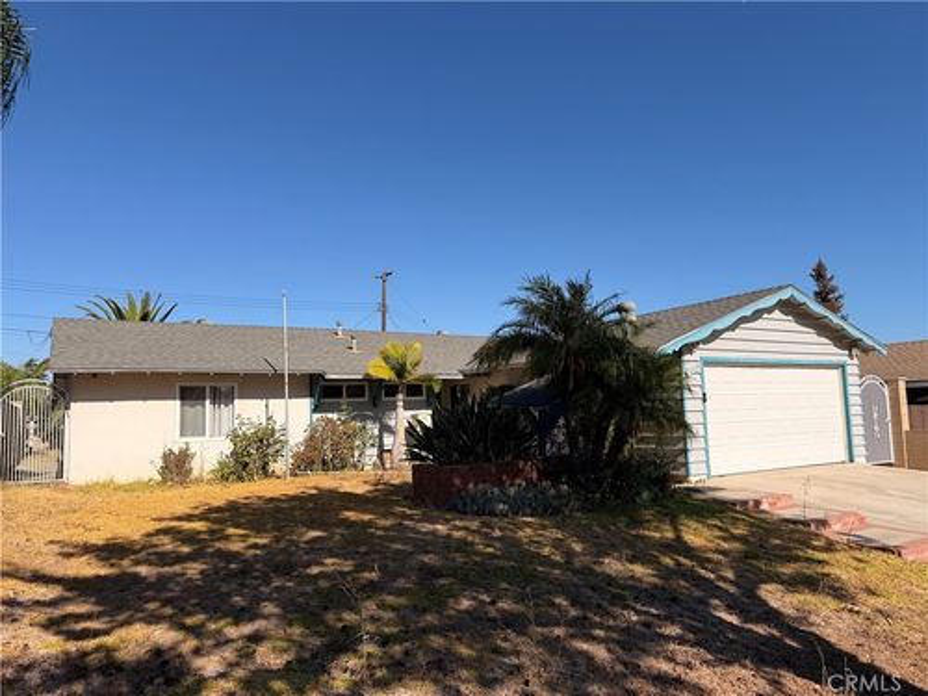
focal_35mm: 24
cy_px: 348
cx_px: 464
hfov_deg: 71.6
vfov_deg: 56.8
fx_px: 643
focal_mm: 6.76
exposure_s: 1/6173
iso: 80
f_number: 1.78
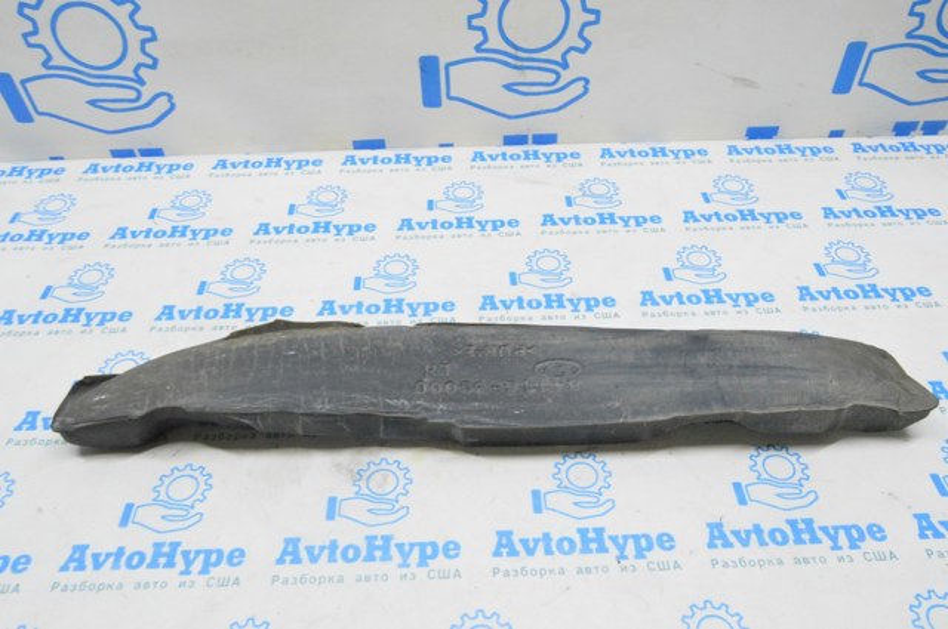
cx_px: 474
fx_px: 750
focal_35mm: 28
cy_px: 314
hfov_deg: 64.6
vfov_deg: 45.6
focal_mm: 19
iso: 6400
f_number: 20
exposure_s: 1/15
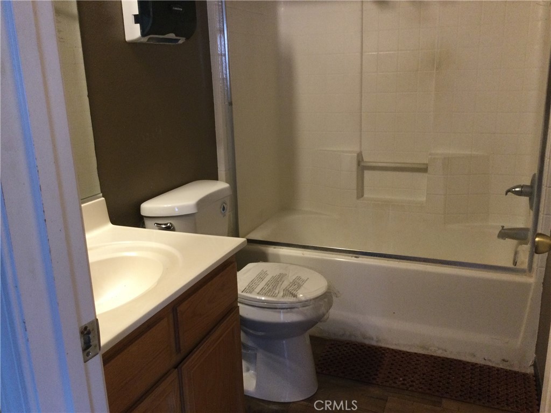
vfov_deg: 45.4
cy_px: 206
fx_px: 493
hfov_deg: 58.4
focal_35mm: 31
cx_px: 276
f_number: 2.4
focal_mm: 3.3
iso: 125
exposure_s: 1/30
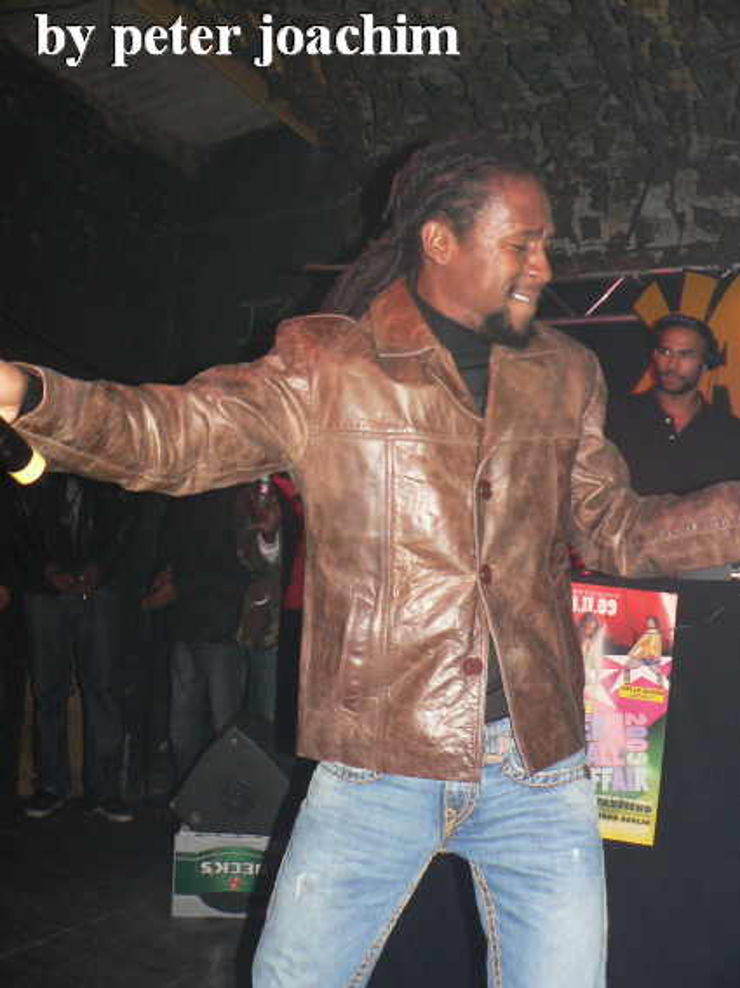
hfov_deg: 40.7
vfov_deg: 52.6
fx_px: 998
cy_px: 494
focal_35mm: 35
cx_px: 370
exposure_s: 1/60
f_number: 2.8
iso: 200
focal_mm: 6
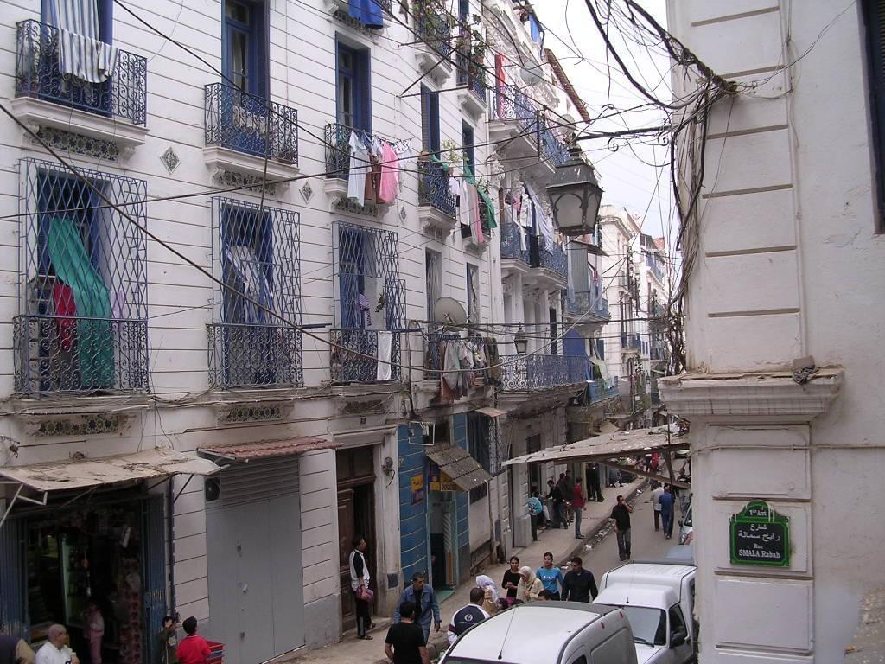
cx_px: 442
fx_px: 972
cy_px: 332
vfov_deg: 37.7
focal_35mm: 38
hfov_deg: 49.0
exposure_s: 1/154
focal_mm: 5.8
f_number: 2.8
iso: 100
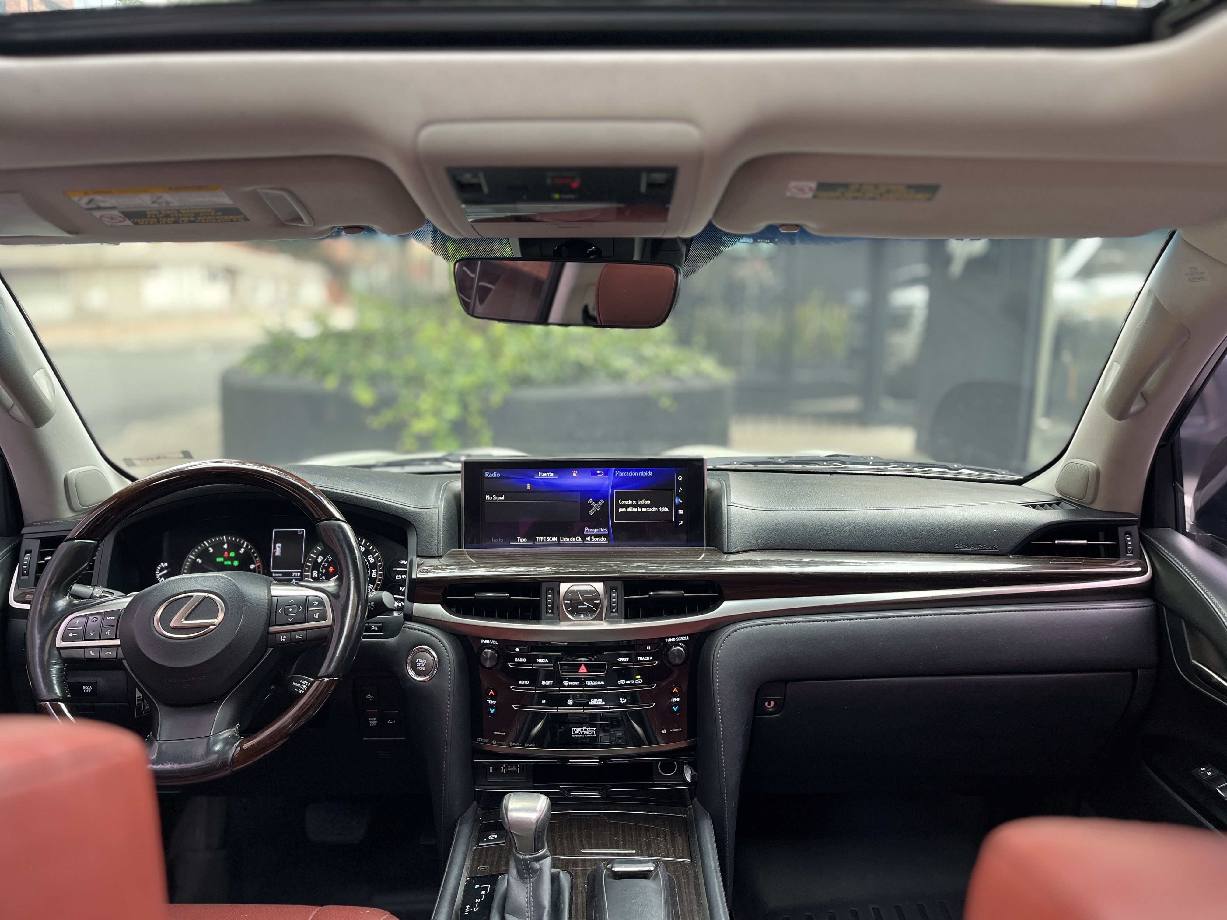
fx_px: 922
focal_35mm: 26
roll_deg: -1.4
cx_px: 614
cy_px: 460
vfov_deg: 53.1
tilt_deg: -9.5
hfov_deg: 67.3
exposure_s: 1/63
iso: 125
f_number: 1.6
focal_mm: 5.1
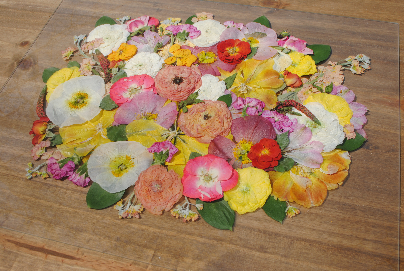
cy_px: 136
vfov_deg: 37.0
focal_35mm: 36
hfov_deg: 53.1
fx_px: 404
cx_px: 202
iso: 100
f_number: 10
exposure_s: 1/200
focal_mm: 24
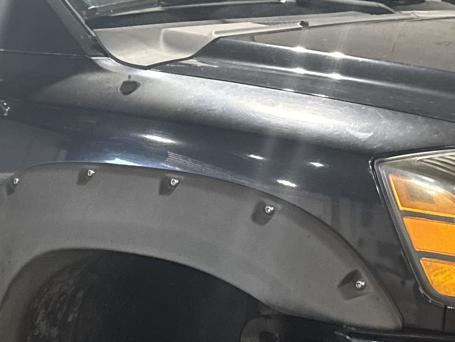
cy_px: 150
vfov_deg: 14.0
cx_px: 80
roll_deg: +0.2
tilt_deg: -6.6
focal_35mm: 106
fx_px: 1393
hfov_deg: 18.3
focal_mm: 6.76
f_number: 1.78
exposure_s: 1/60
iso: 250
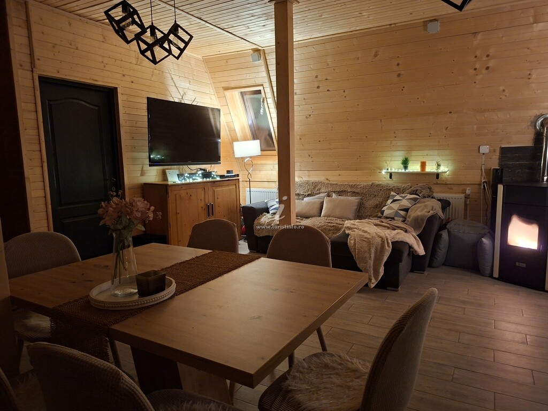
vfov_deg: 58.9
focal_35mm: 23
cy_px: 206
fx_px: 364
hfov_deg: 73.9
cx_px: 274
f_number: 1.8
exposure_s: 1/25
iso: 500
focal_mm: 5.54
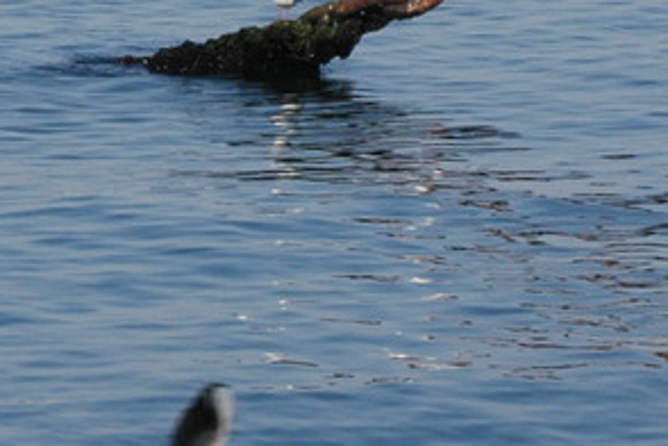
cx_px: -195
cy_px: -348
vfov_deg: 2.8
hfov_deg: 4.2
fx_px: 9073
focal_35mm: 489
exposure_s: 1/400
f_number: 10
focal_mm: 80
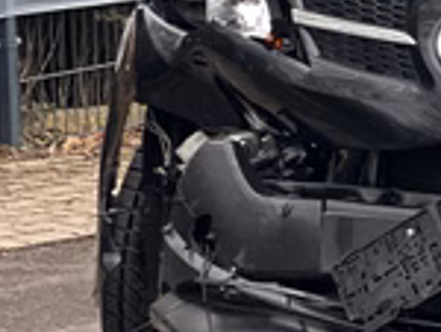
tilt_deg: -7.3
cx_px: 823
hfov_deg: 5.9
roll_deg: +1.0
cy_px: 56
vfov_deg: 4.5
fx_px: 4185
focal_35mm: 328
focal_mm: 9
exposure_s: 1/121
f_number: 2.8
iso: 100
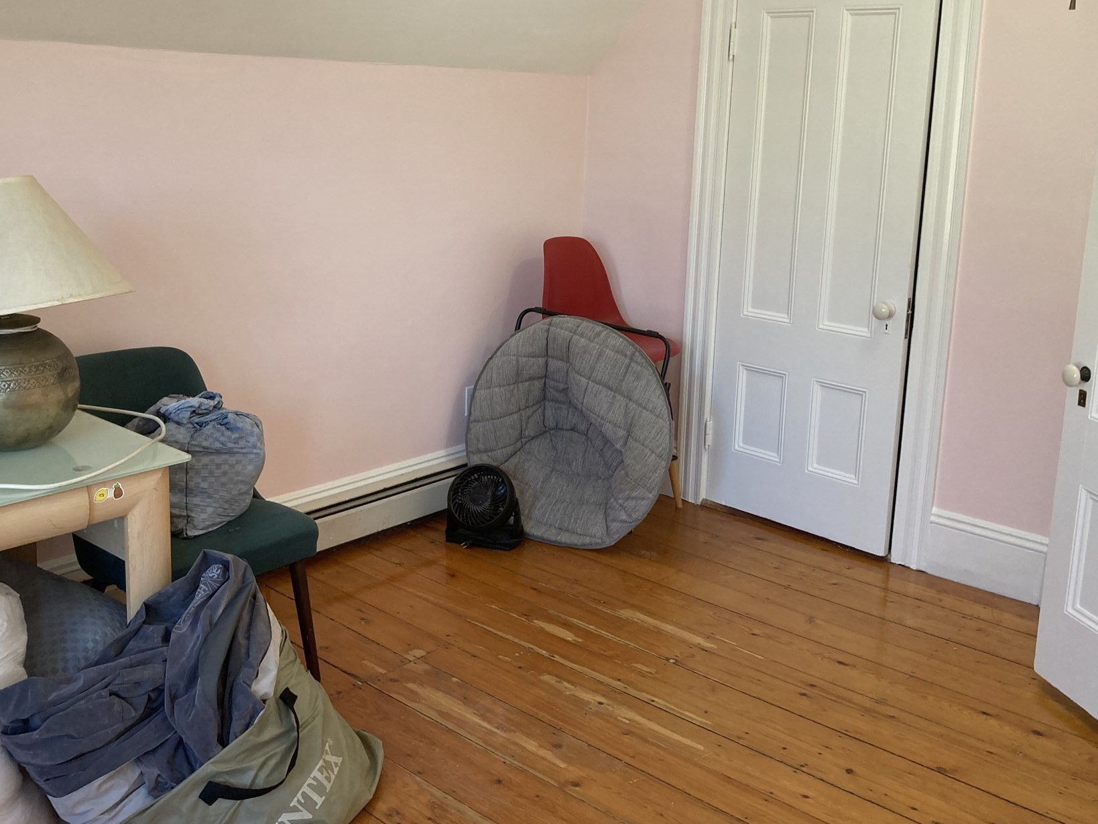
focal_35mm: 35
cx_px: 526
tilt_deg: -11.3
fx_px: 1110
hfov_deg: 52.6
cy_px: 316
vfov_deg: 40.5
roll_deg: -2.0
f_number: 1.8
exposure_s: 1/60
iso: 64
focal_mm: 3.99
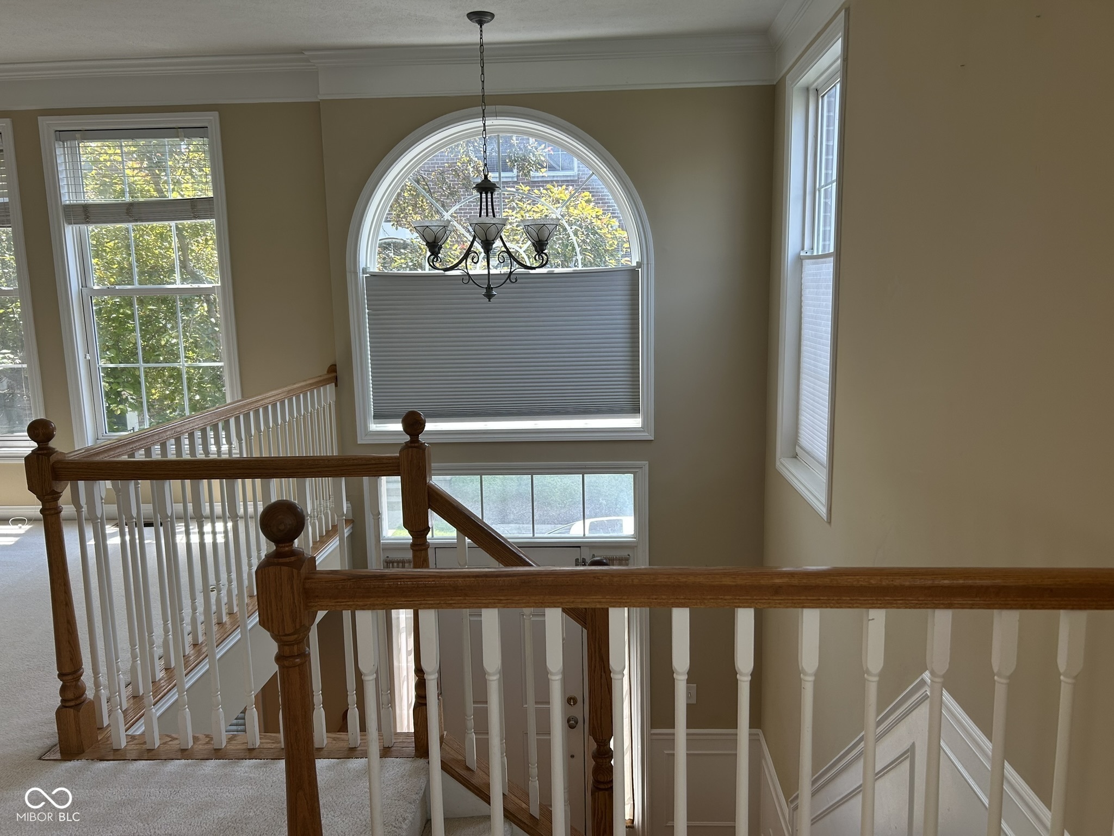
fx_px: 837
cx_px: 557
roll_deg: +1.3
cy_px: 418
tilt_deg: -8.8
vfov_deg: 53.1
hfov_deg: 67.3
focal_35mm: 26
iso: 50
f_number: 1.5
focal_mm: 5.7
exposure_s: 1/219
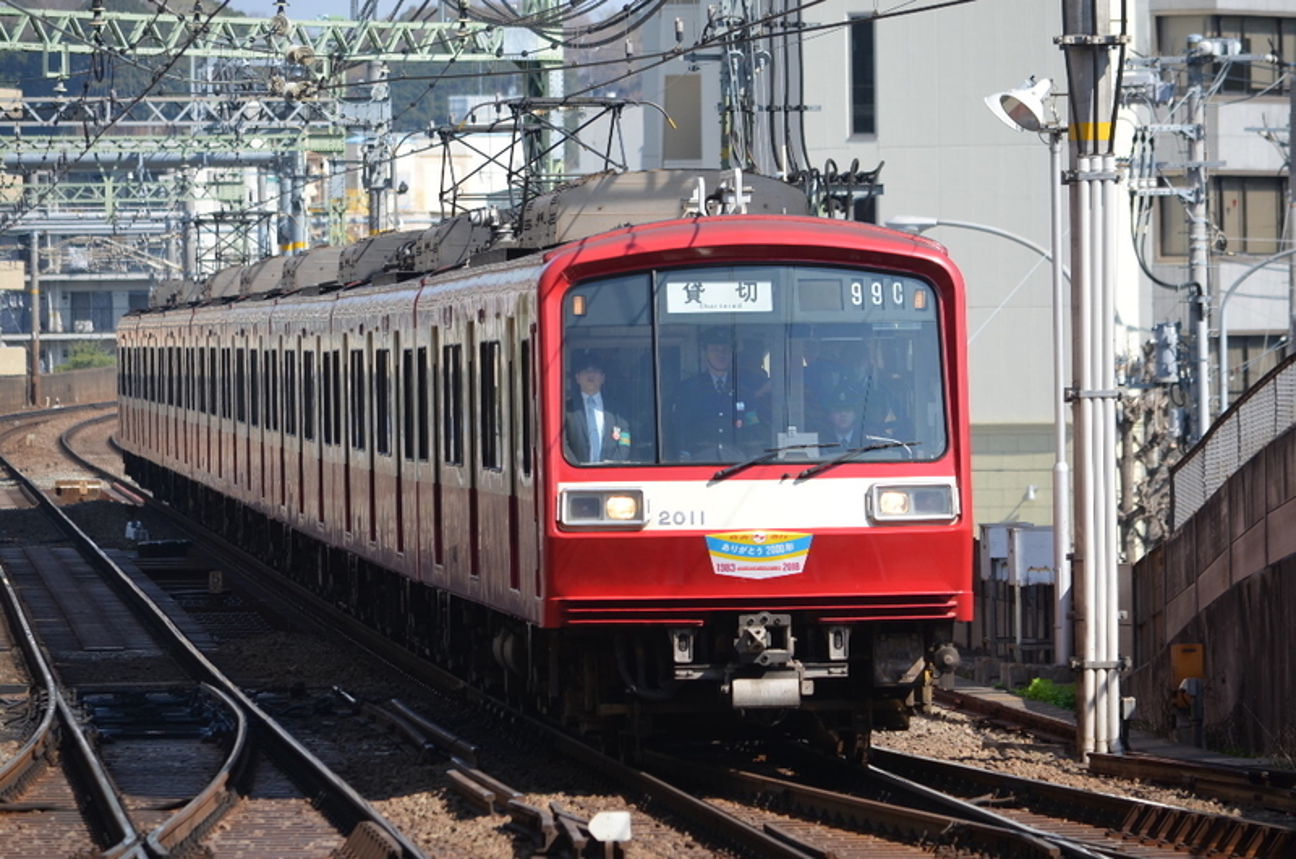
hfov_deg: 6.6
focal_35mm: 315
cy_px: 430
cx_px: 648
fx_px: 11317
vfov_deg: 4.3
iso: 200
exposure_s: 1/640
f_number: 6.3
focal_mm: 210
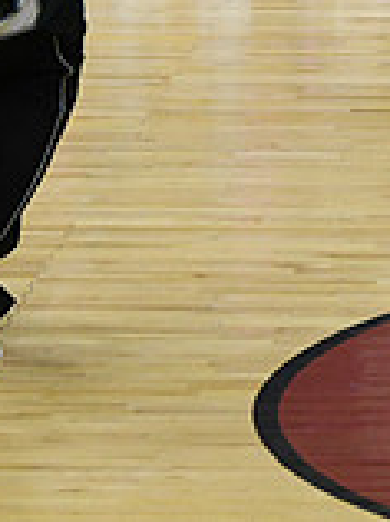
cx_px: 939
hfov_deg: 2.7
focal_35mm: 555
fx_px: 8360
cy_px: -114
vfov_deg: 3.6
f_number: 3.5
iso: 3200
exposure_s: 1/400
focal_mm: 105
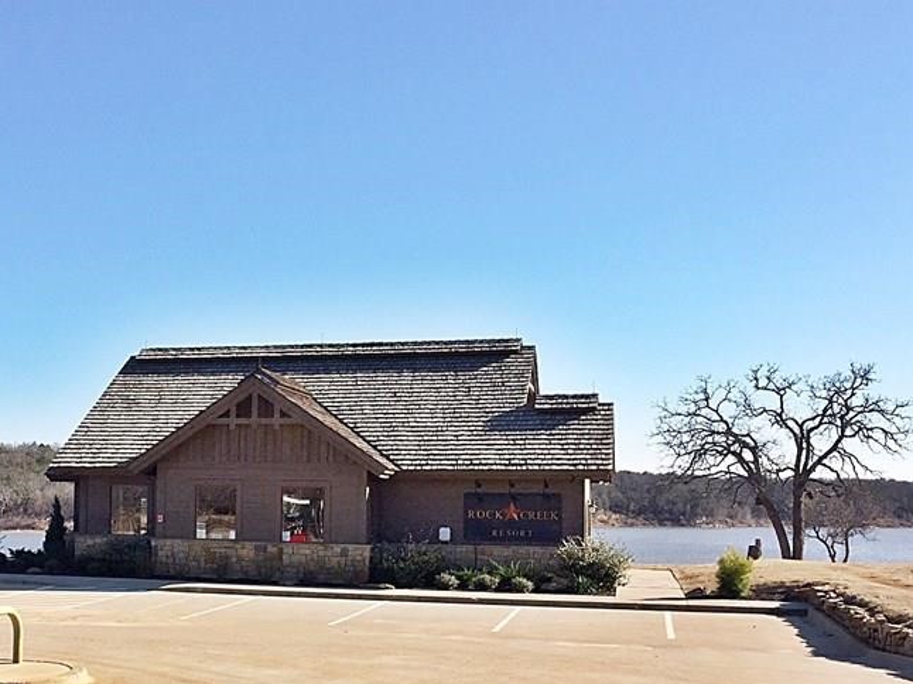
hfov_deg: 40.2
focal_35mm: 46
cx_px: 237
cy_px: 497
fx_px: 1213
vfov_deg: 31.0
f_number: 2.2
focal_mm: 4.15
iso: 32
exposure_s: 1/1883
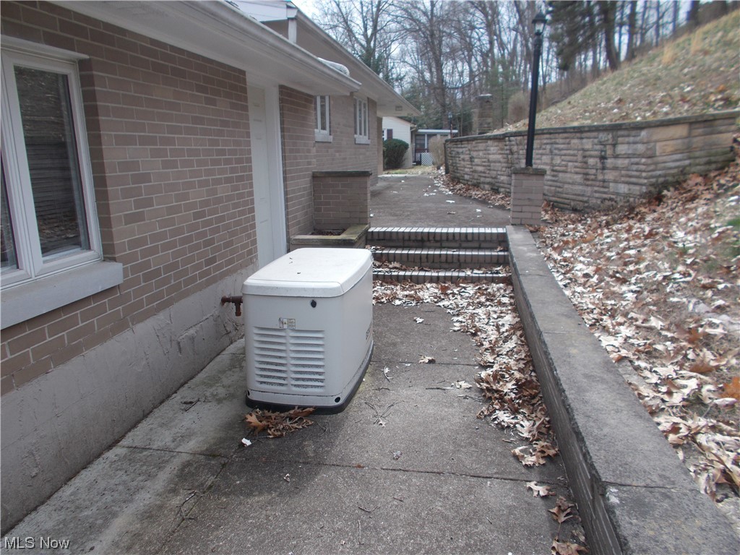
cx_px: 370
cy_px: 278
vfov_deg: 53.1
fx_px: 556
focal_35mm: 26
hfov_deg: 67.3
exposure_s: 1/320
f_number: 3.2
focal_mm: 4.6
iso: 80
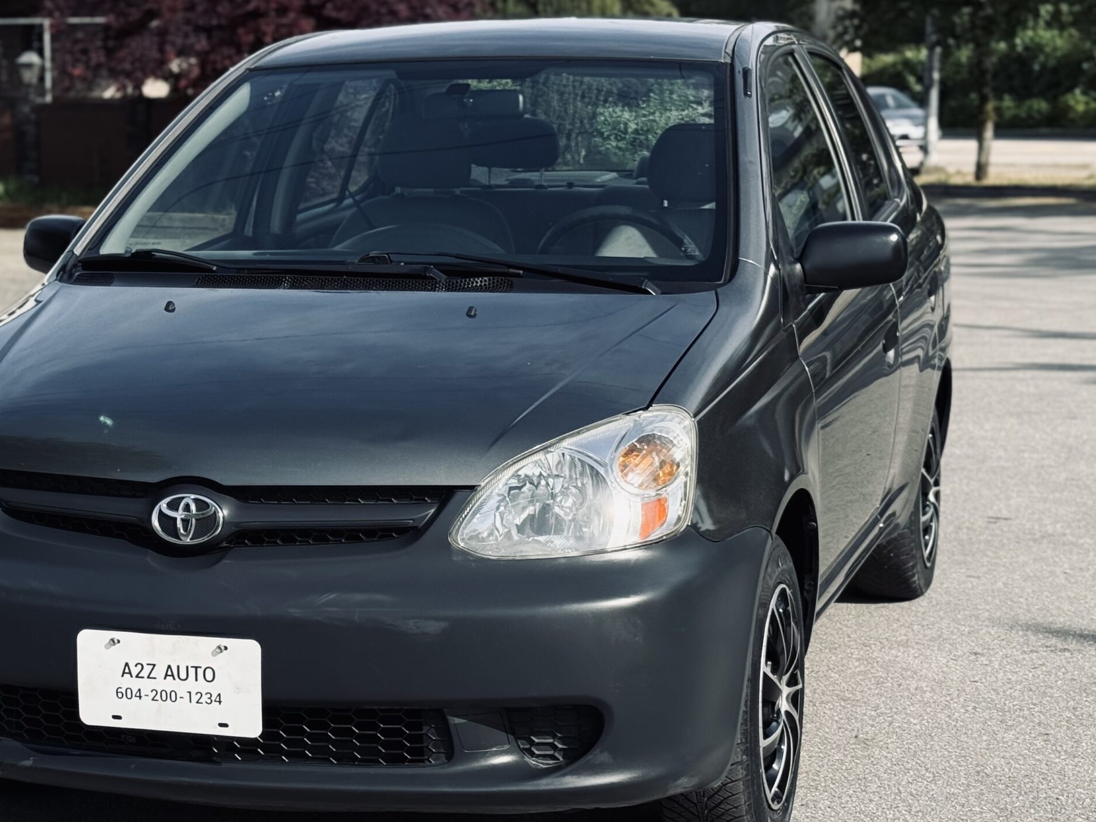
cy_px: 432
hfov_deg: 29.7
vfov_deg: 22.6
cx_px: 429
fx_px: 2058
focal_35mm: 65
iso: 100
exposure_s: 1/3226
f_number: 1.78
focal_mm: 6.76
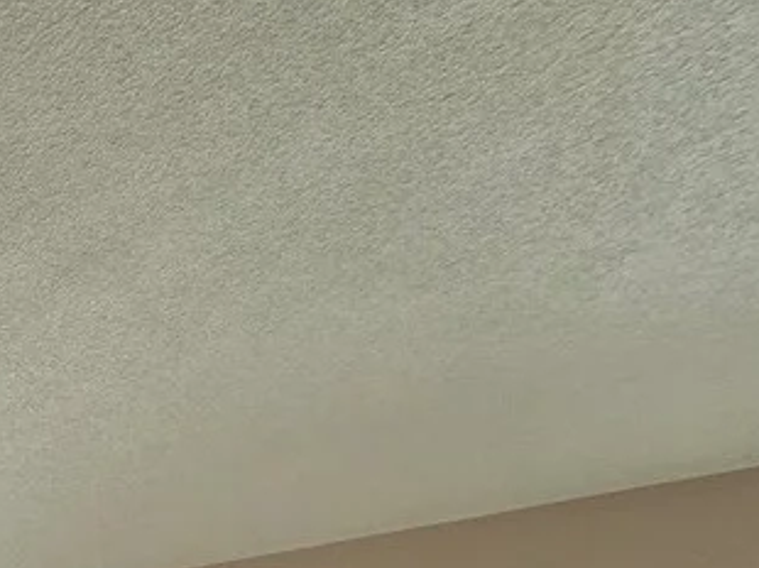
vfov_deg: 26.4
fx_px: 942
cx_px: -463
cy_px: 805
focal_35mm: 43
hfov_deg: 26.2
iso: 80
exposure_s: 1/120
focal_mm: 2.2
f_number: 2.2
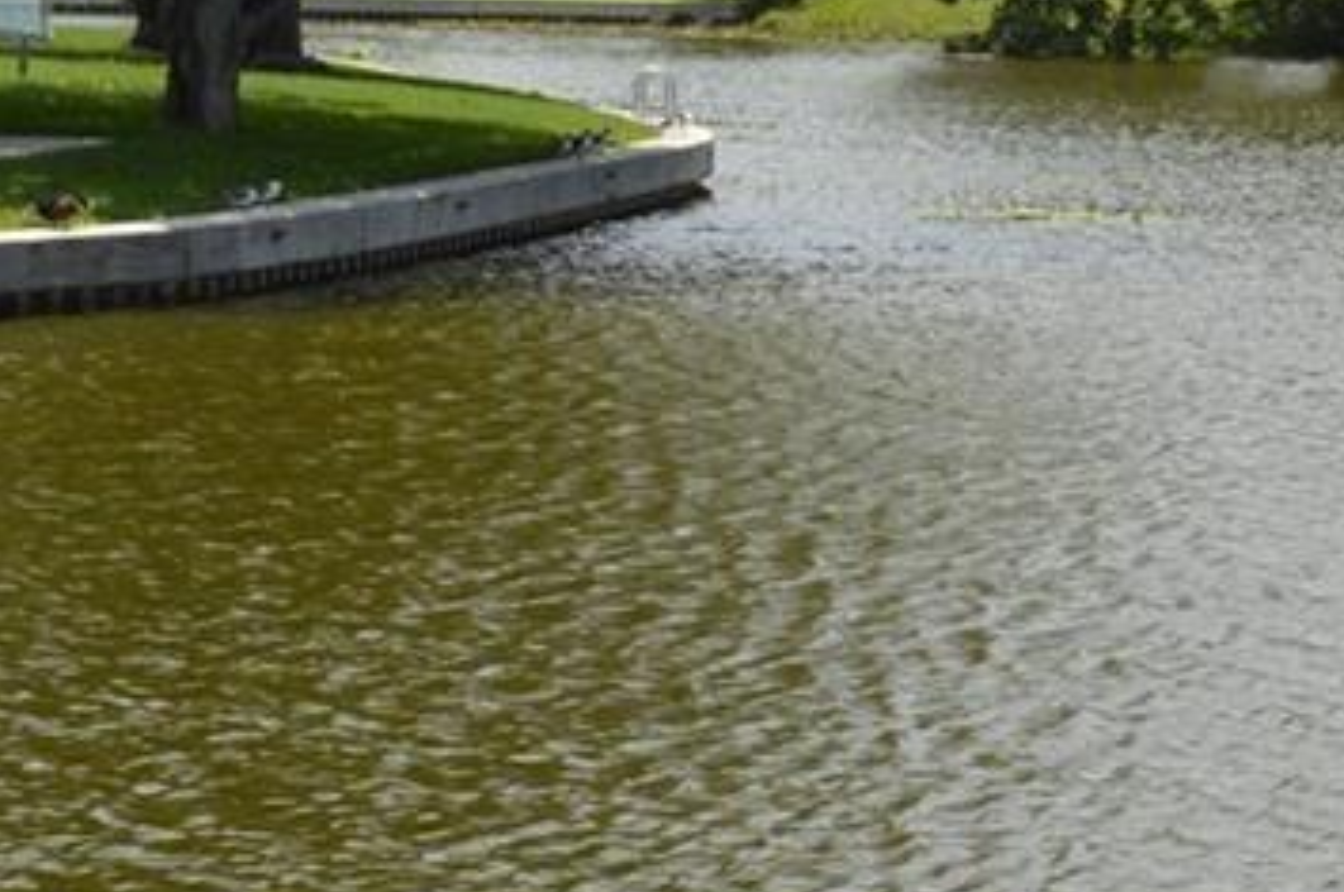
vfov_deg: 8.3
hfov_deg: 12.3
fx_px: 6151
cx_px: 1450
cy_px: 53
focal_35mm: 165
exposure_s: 1/250
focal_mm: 38
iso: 100
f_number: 8
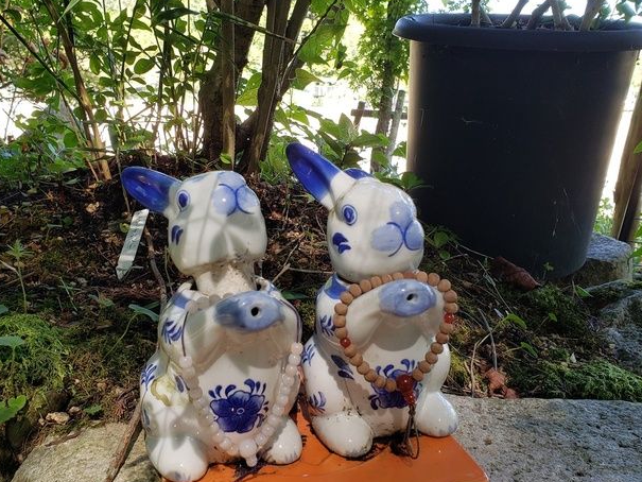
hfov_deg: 52.6
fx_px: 649
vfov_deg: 40.7
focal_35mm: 35
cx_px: 302
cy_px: 242
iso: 64
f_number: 2.4
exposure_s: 1/100
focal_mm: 4.3
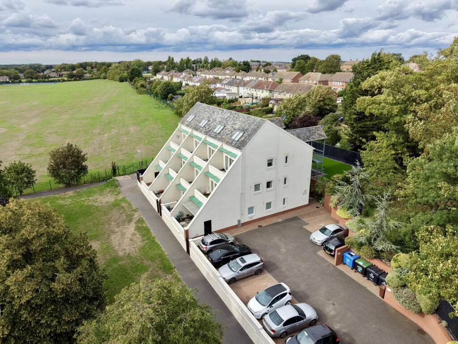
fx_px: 318
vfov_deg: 56.8
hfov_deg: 71.6
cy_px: 172
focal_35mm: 24
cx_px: 229
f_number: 1.8
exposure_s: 1/3000
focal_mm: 8.67
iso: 300
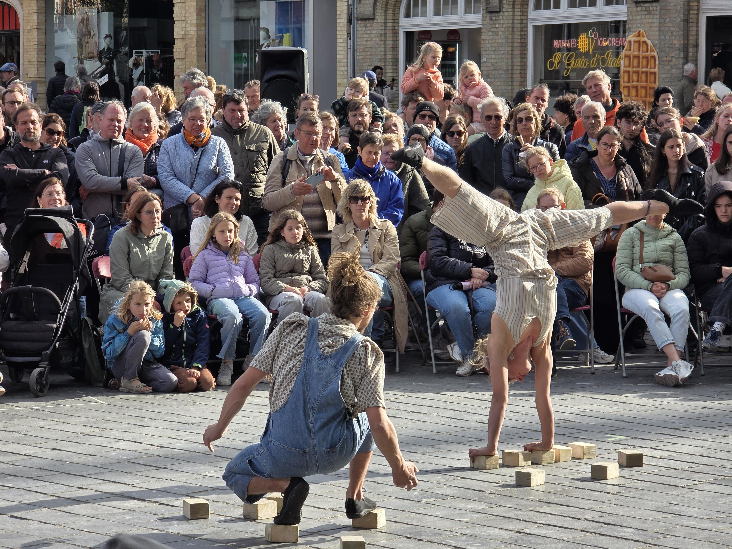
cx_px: 366
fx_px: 2432
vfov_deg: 12.9
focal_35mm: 115
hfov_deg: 17.1
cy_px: 274
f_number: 3.4
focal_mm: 18.6
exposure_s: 1/440
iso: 64
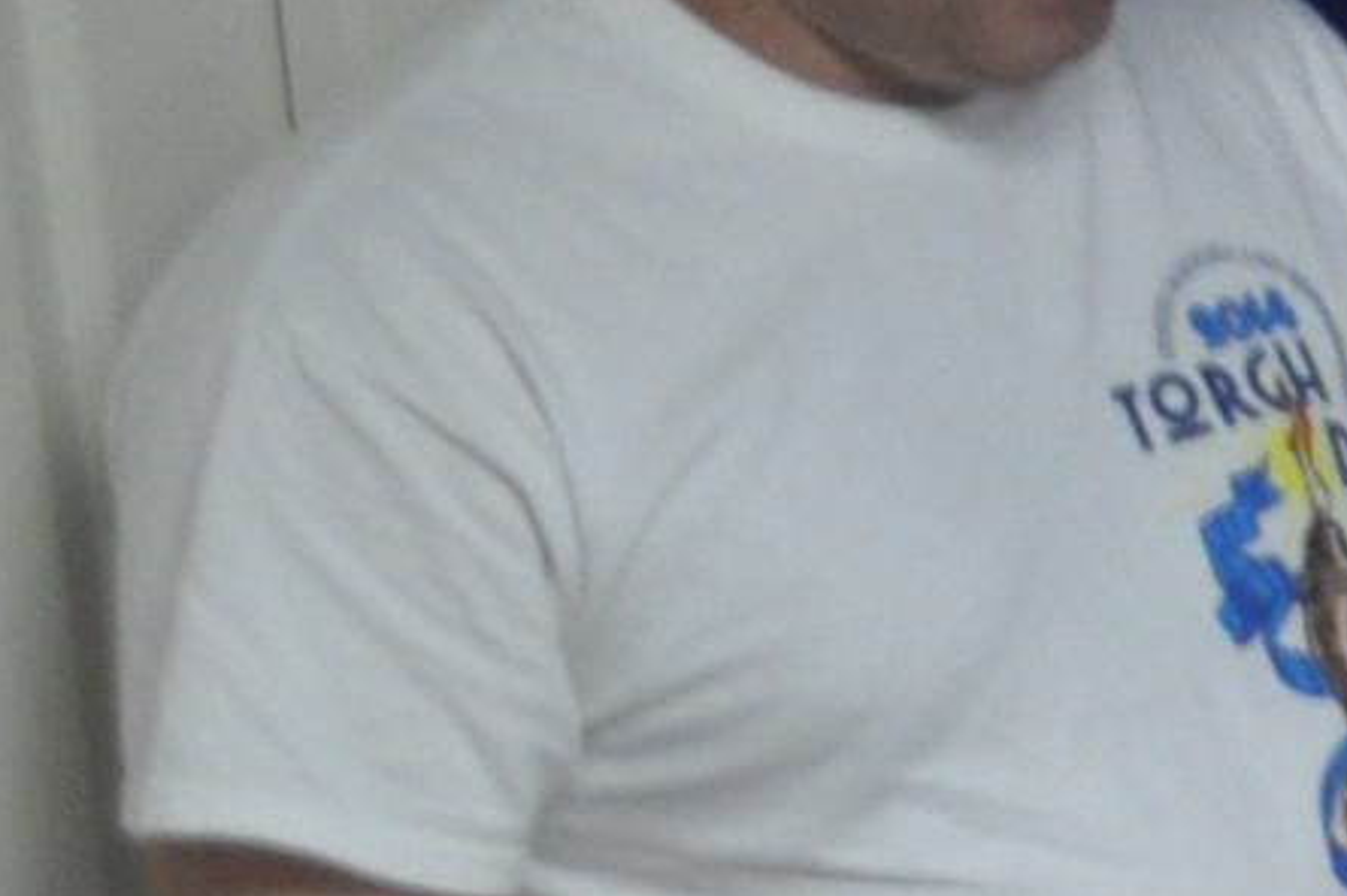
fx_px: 7291
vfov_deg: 6.8
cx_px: 3451
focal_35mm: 195
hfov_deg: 9.2
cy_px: 1747
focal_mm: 18
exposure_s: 1/60
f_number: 4
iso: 800
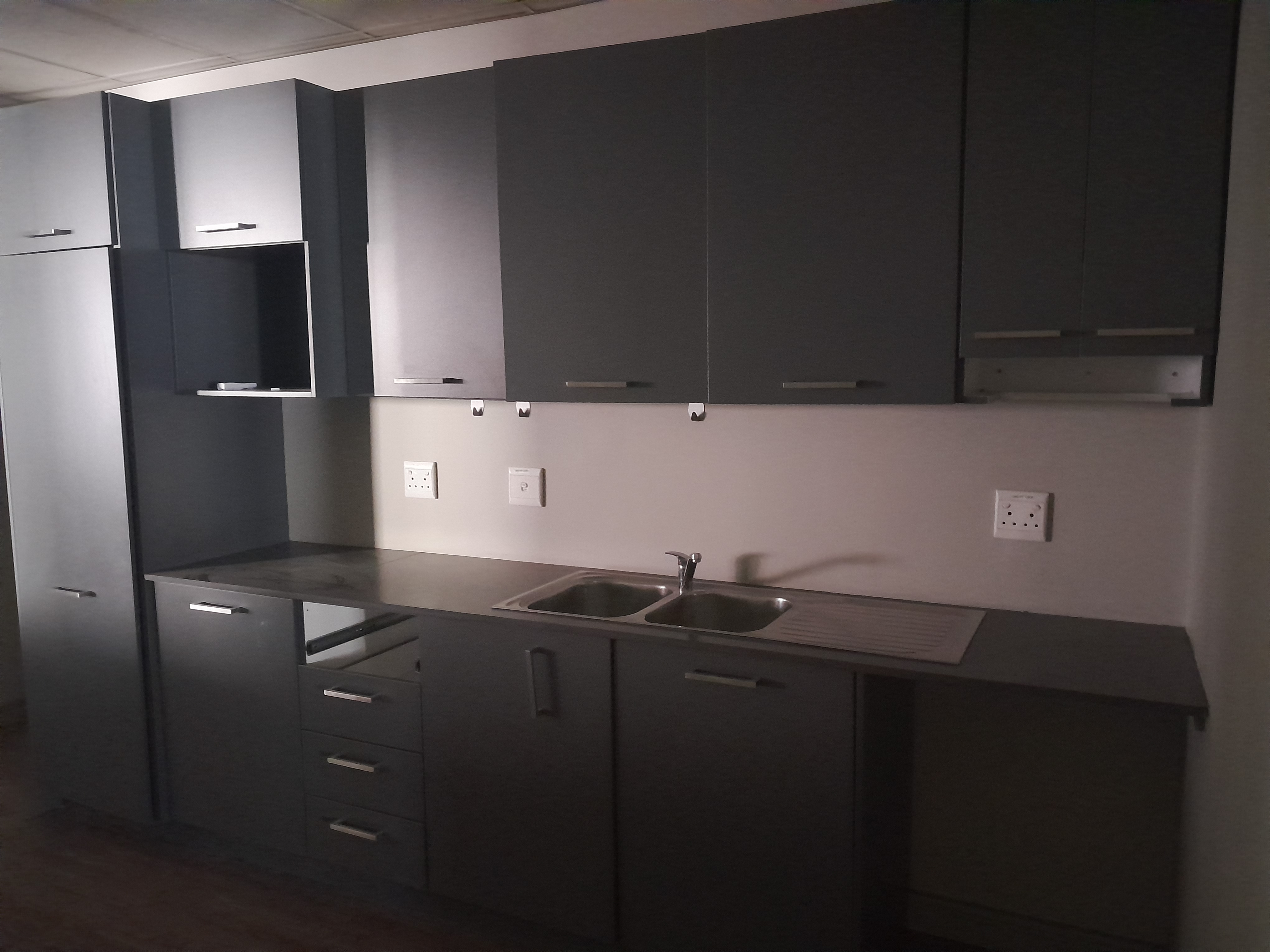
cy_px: 476
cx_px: 635
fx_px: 991
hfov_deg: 65.3
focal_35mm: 27
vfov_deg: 51.4
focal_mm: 4
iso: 1600
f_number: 1.8
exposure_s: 1/10
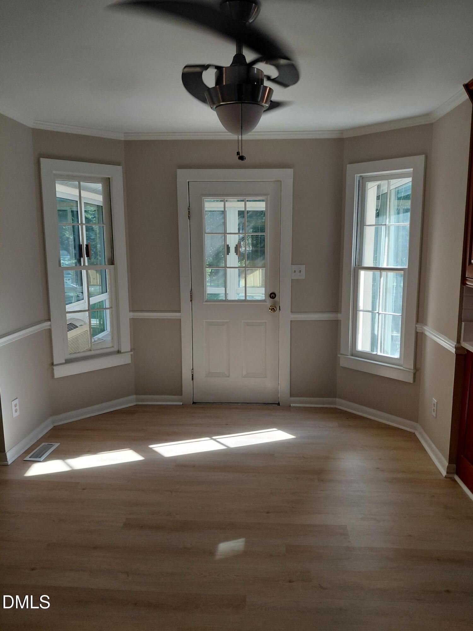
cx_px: 236
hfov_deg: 54.9
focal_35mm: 25
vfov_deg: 69.4
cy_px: 316
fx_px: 455
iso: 80
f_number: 1.8
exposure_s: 1/120
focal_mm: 4.69
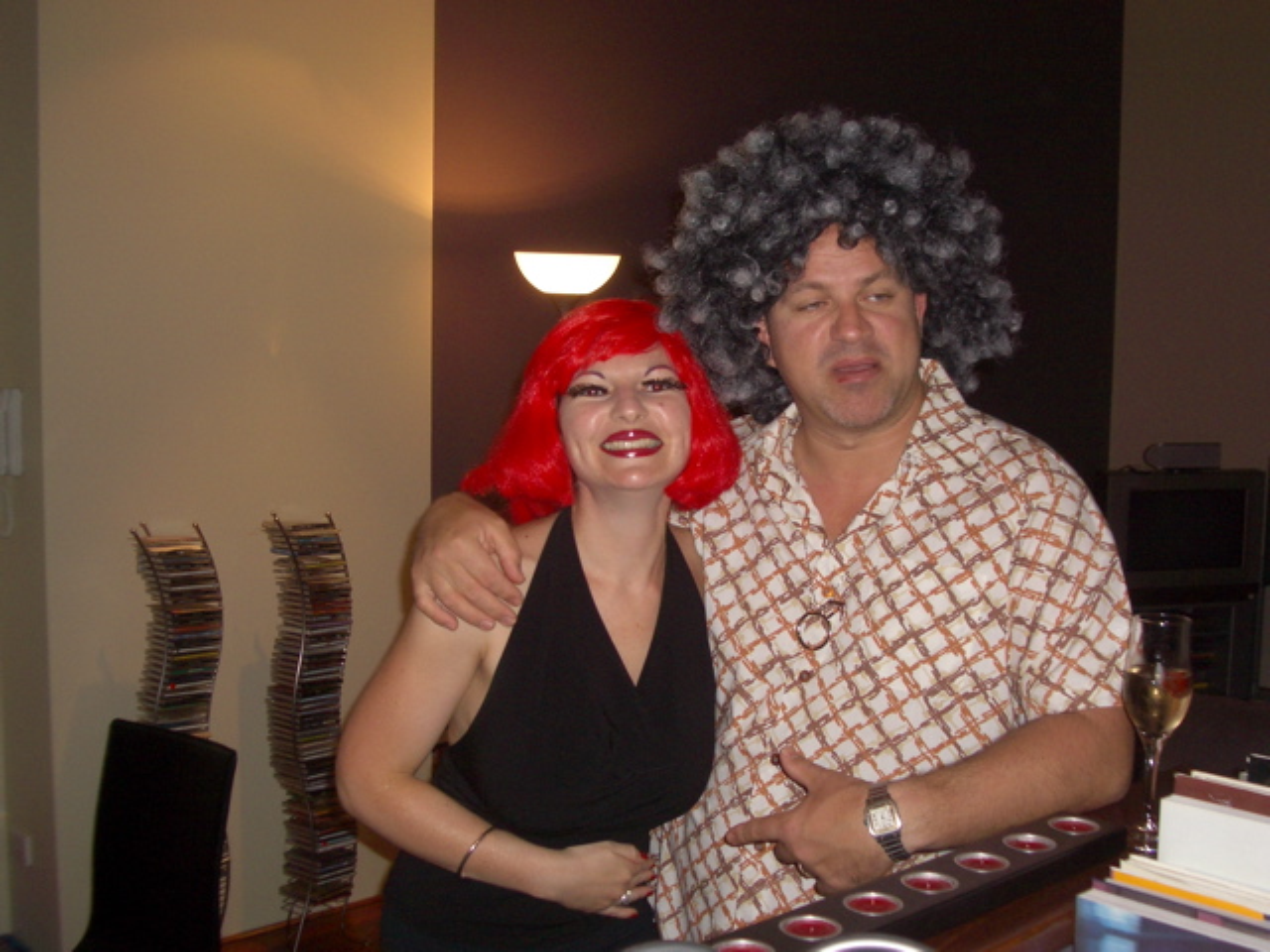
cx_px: 635
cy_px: 476
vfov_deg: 35.1
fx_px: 1504
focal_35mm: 41
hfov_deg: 45.8
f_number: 2.8
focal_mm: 6.8
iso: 100
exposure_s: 1/60
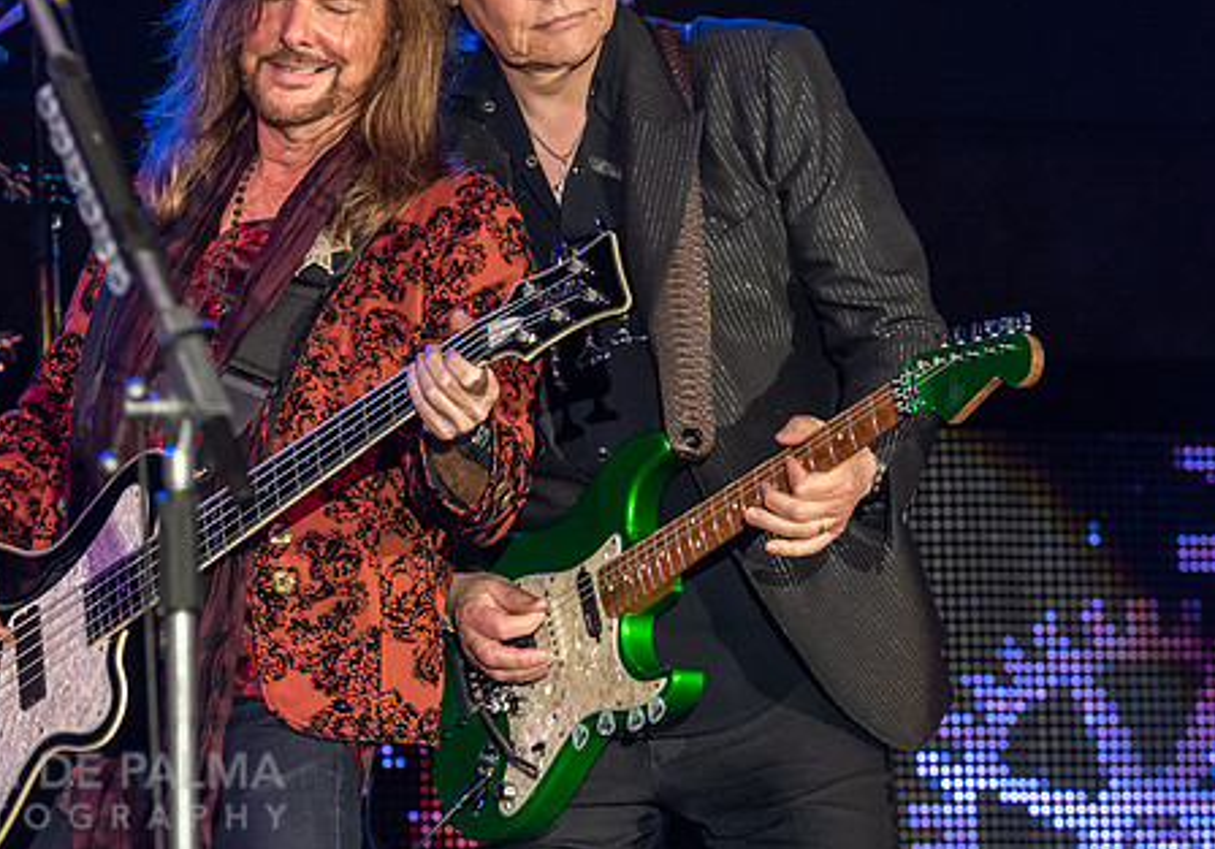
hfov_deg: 6.9
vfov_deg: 4.8
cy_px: 425
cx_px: 321
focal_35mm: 295
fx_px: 10105
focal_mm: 185
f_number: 7.1
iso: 1000
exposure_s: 1/200
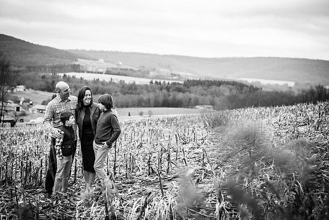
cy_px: 110
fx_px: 777
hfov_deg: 23.9
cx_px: 164
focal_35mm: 85
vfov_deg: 16.1
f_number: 3.5
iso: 320
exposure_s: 1/500
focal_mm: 85
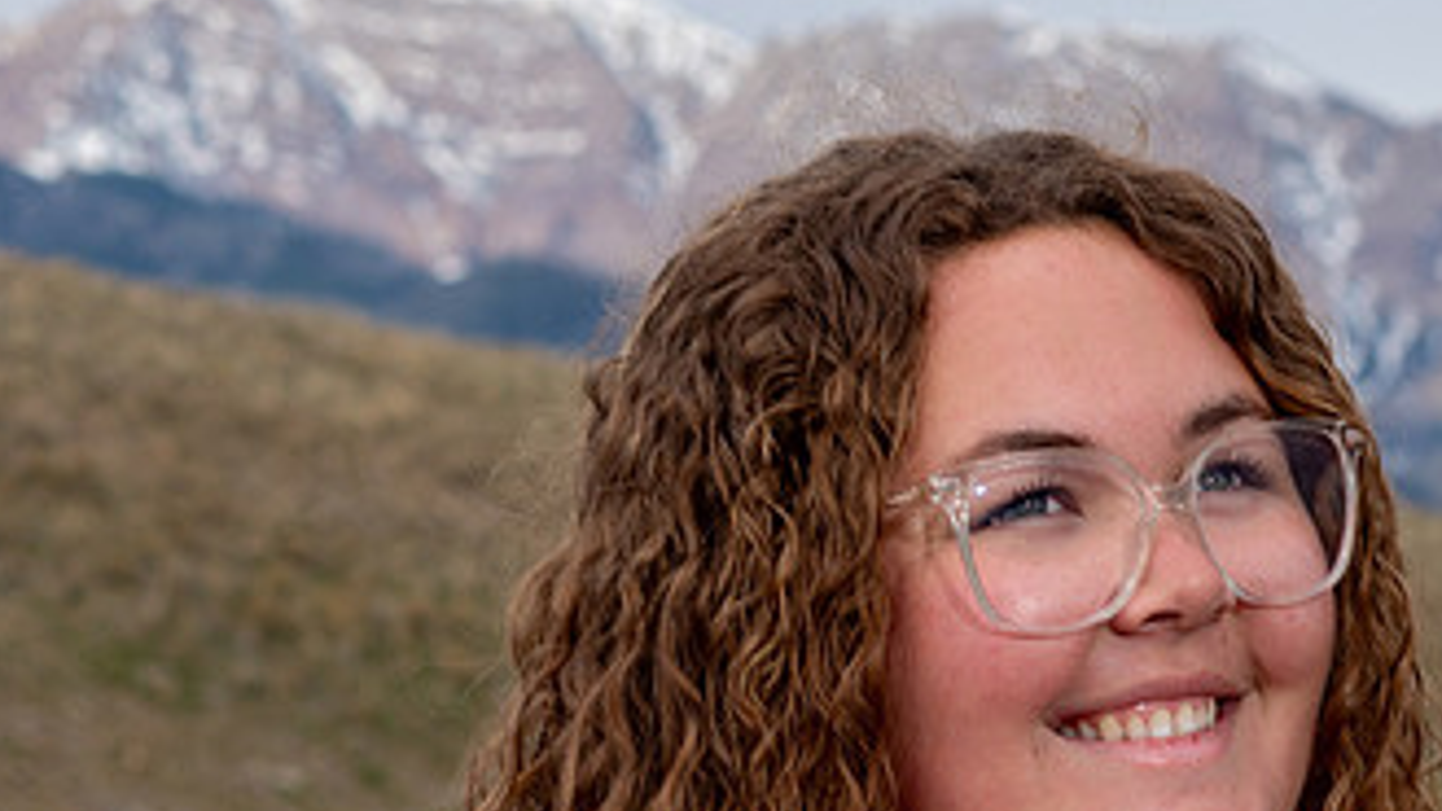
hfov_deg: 7.6
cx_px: 829
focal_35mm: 283
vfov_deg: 4.3
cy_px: 537
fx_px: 10820
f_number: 11
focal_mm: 85
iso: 200
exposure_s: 1/80
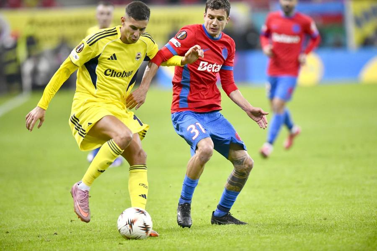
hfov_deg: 5.2
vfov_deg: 3.4
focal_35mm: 400
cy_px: 126
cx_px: 188
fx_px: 4189
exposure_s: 1/2000
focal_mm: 400
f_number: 3.2
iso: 2500
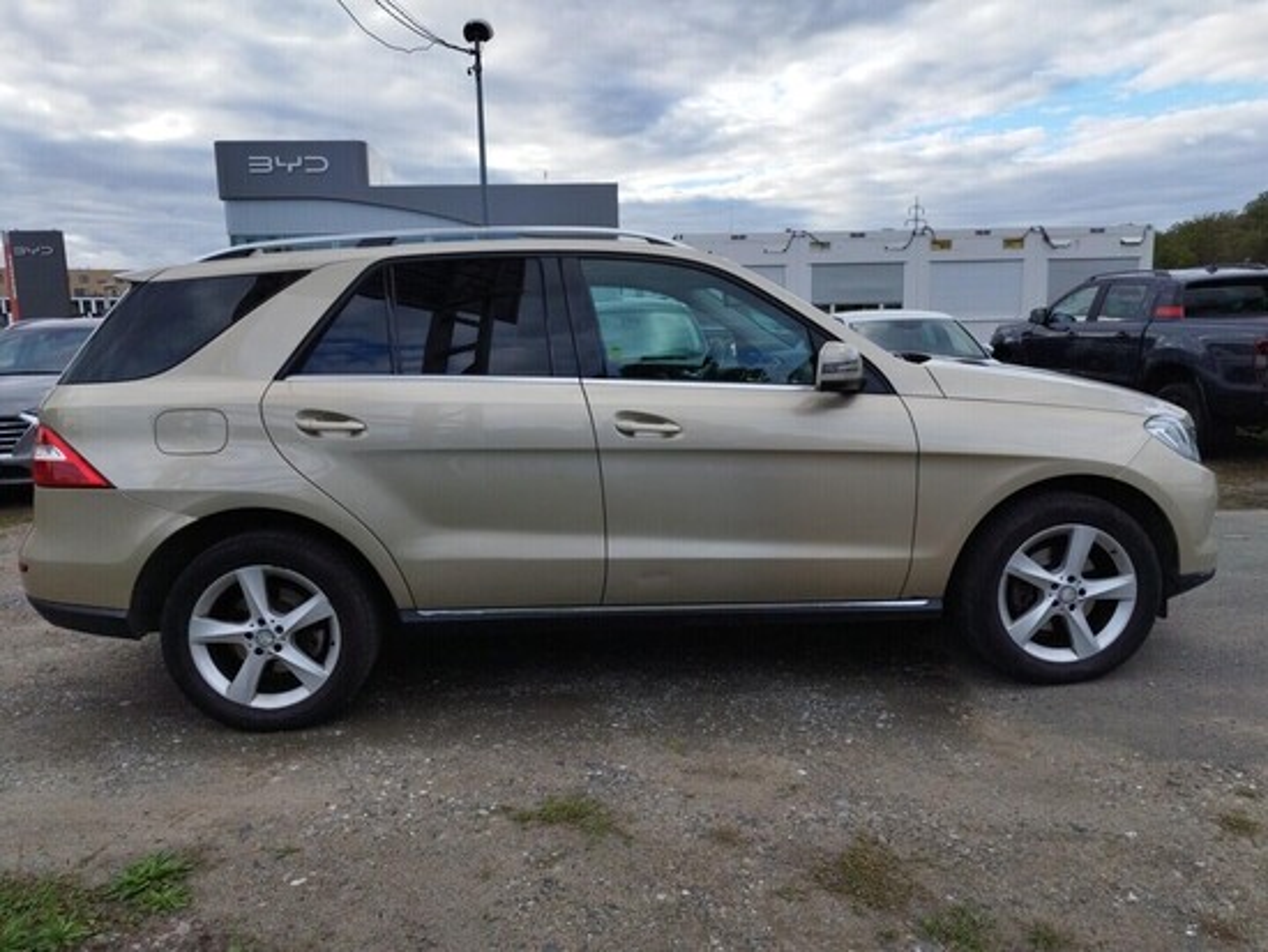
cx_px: 634
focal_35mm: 25
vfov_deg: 54.9
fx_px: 916
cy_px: 476
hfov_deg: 69.4
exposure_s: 1/417
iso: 50
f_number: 1.89
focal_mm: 5.95
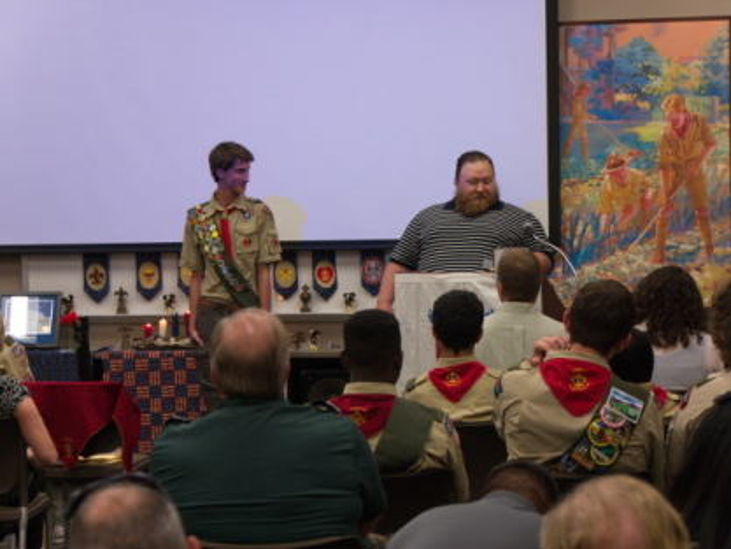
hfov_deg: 17.9
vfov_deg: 13.5
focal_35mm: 110
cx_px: 366
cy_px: 274
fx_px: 2324
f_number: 5.1
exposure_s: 1/125
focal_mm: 55
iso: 2000
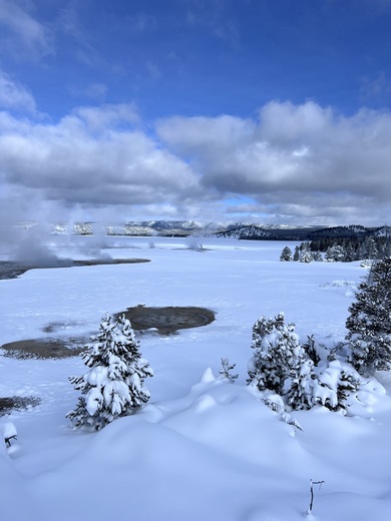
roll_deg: -0.9
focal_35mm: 26
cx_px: 196
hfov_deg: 53.1
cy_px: 260
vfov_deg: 67.3
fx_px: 392
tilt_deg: -4.6
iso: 50
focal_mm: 5.7
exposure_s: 1/10309
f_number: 1.5
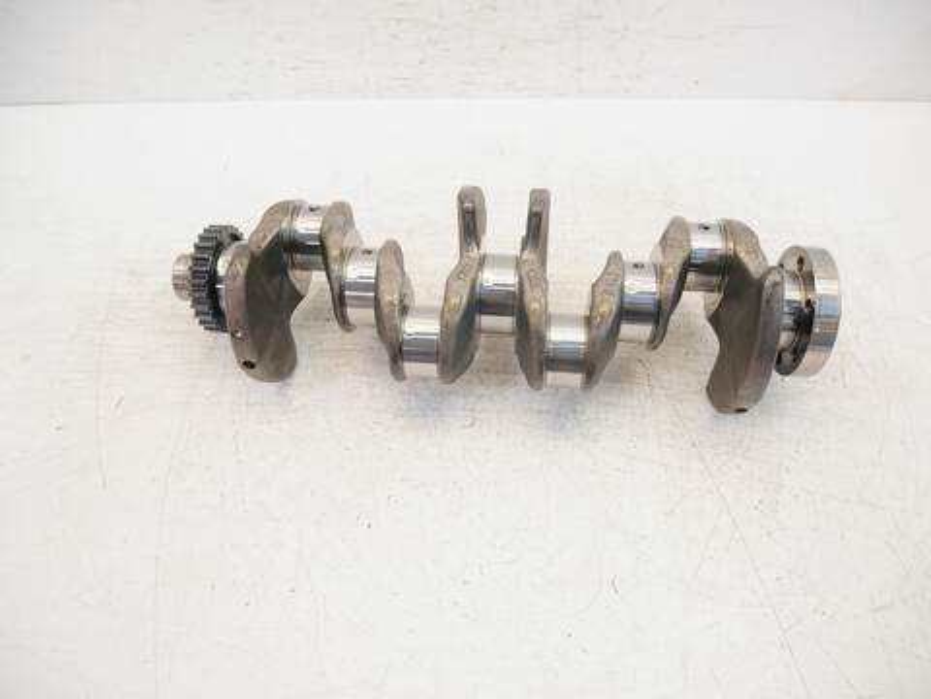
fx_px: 645
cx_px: 466
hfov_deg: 71.6
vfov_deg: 56.8
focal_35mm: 24
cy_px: 350
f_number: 3.5
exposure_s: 1/80
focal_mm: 12
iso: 200
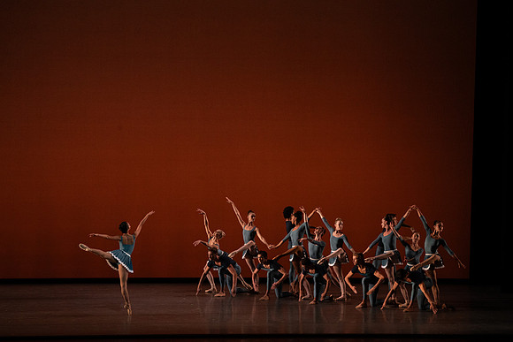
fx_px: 2067
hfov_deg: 14.2
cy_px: 171
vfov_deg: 9.5
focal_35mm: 145
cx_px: 256
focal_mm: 145
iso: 5000
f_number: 9
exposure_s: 1/400
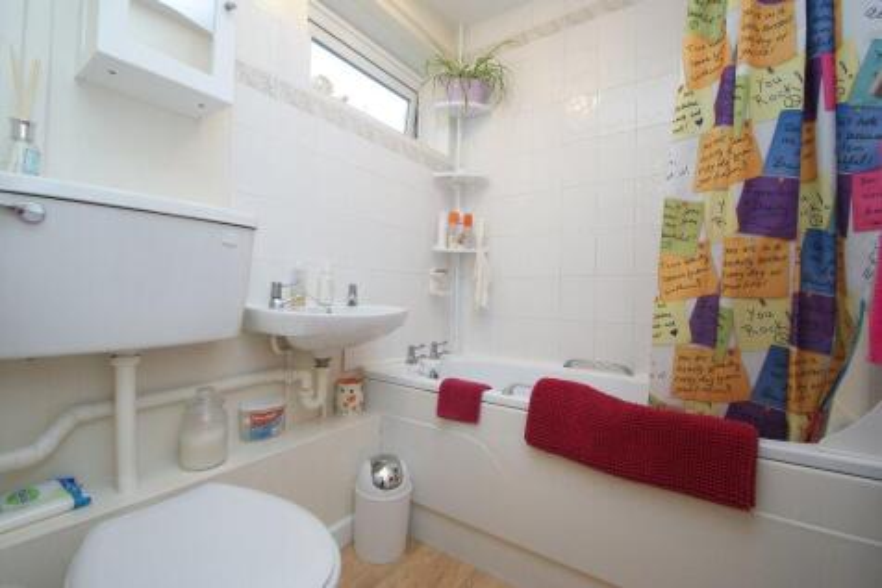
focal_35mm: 15
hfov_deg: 100.4
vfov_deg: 77.3
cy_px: 294
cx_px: 441
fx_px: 367
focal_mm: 10
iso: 400
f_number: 5.6
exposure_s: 1/60
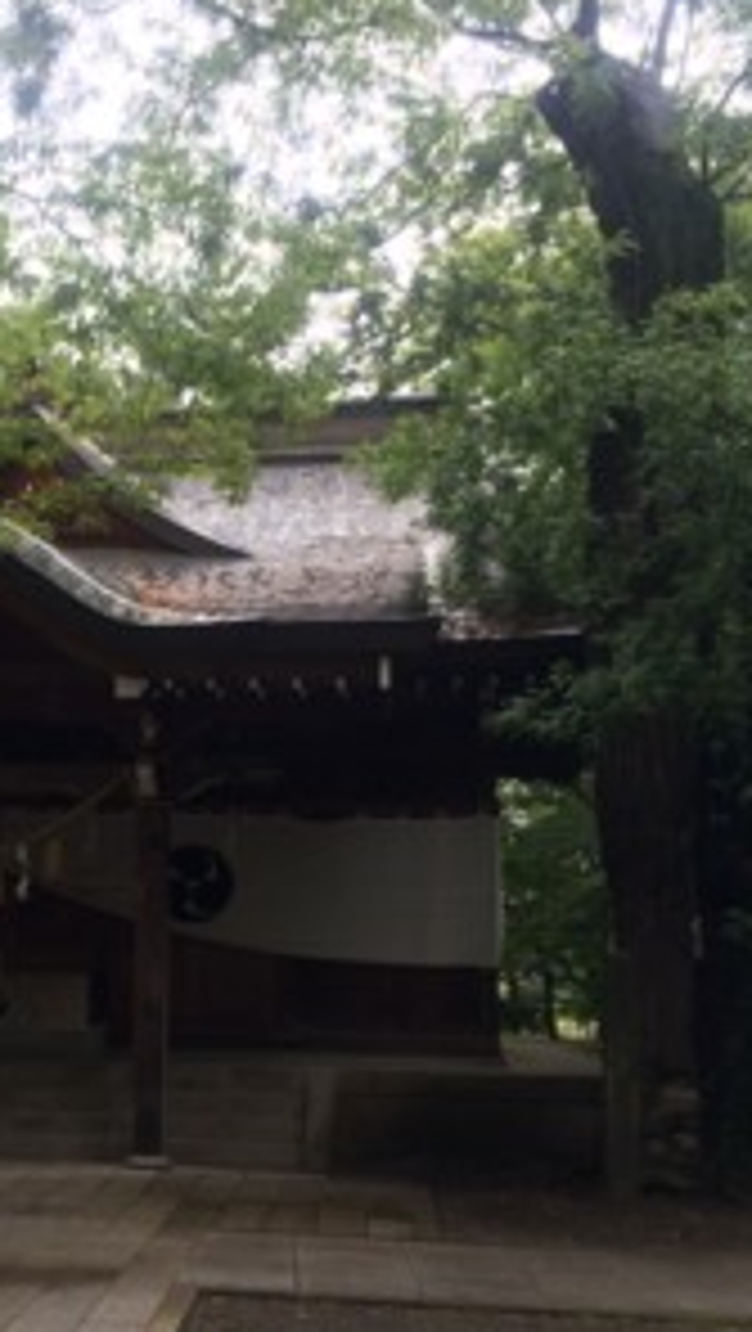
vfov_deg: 42.7
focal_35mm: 48
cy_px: 783
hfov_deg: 24.1
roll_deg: +0.2
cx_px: 36
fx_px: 1698
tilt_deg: +5.3
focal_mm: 4.15
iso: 32
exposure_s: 1/140
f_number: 2.2
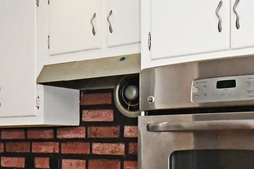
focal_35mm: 74
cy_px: 149
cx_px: 26
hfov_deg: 26.5
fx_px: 522
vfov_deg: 18.1
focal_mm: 10
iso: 5000
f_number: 13
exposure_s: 1/250
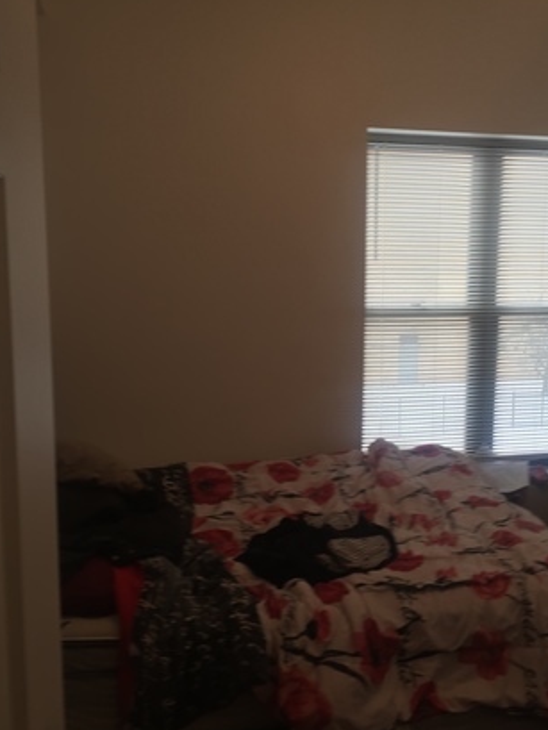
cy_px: 346
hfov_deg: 41.7
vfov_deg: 53.9
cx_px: 316
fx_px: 717
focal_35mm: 34
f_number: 2.2
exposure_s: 1/40
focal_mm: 4.15
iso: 32
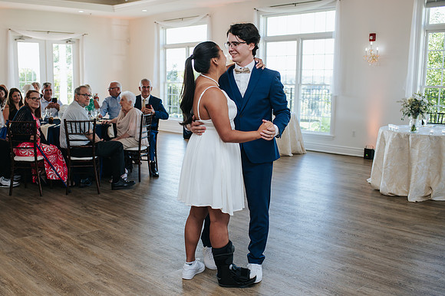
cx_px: 198
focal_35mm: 39
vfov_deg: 34.2
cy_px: 148
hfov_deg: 49.6
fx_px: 481
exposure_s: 1/200
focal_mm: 35
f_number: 3.2
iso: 360
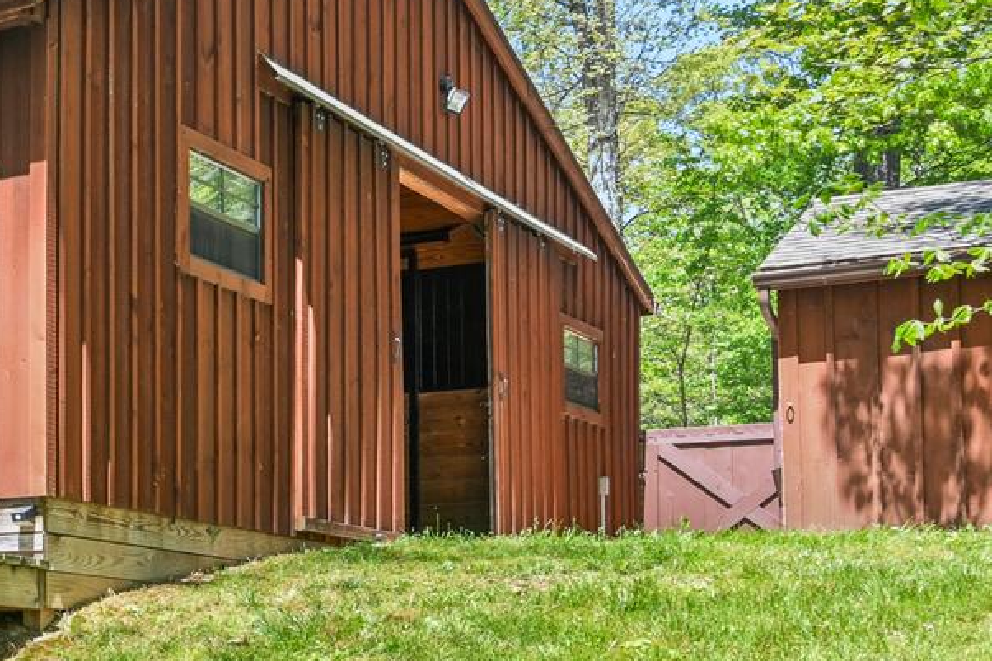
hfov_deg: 25.8
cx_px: -272
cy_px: 467
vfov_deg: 19.9
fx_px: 1873
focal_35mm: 68
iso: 400
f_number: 8
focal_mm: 20
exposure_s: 1/125
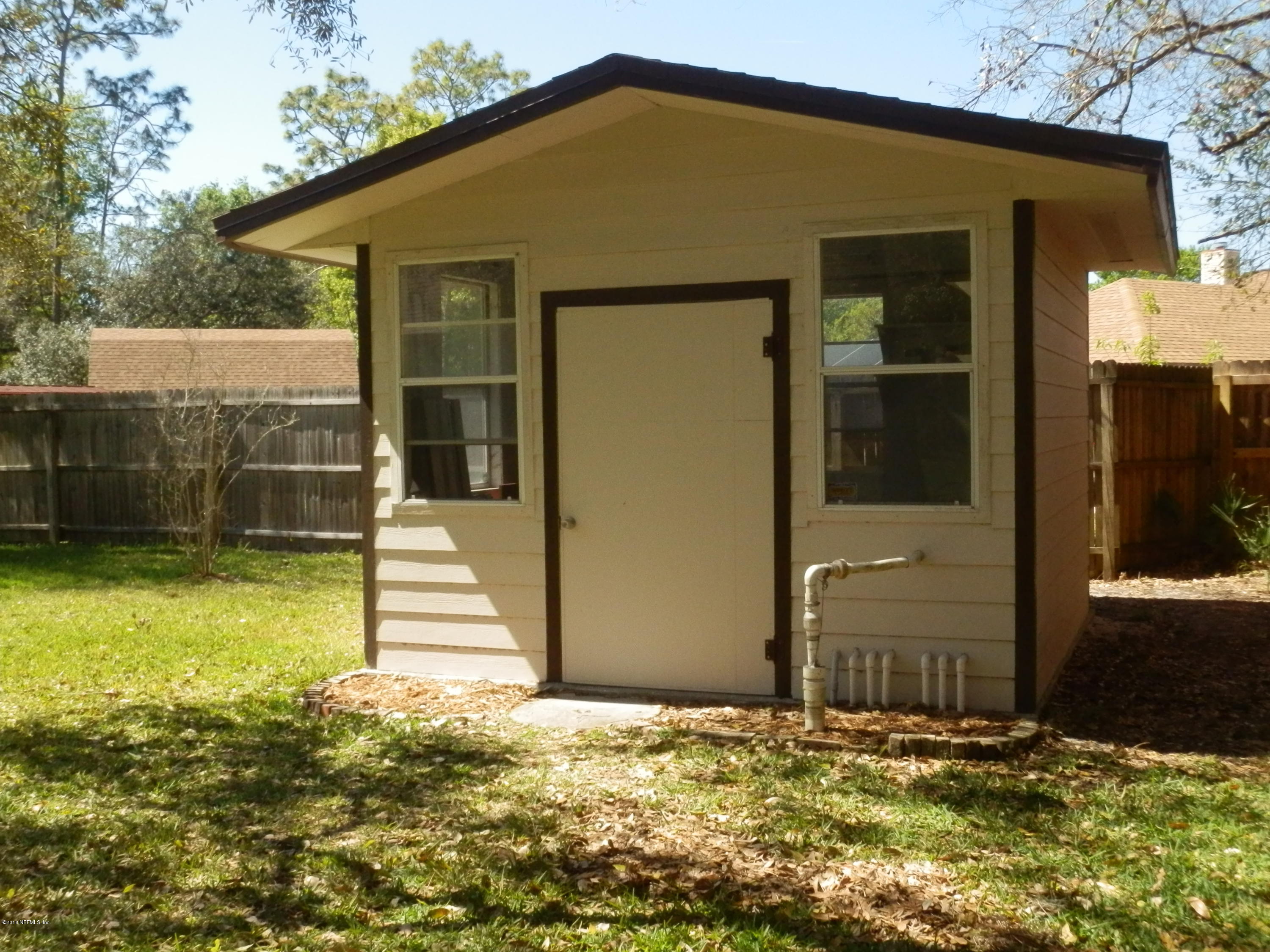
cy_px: 476
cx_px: 635
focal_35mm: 40
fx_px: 1468
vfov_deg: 36.0
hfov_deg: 46.8
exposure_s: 1/400
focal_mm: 7.2
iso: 800
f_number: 10.1
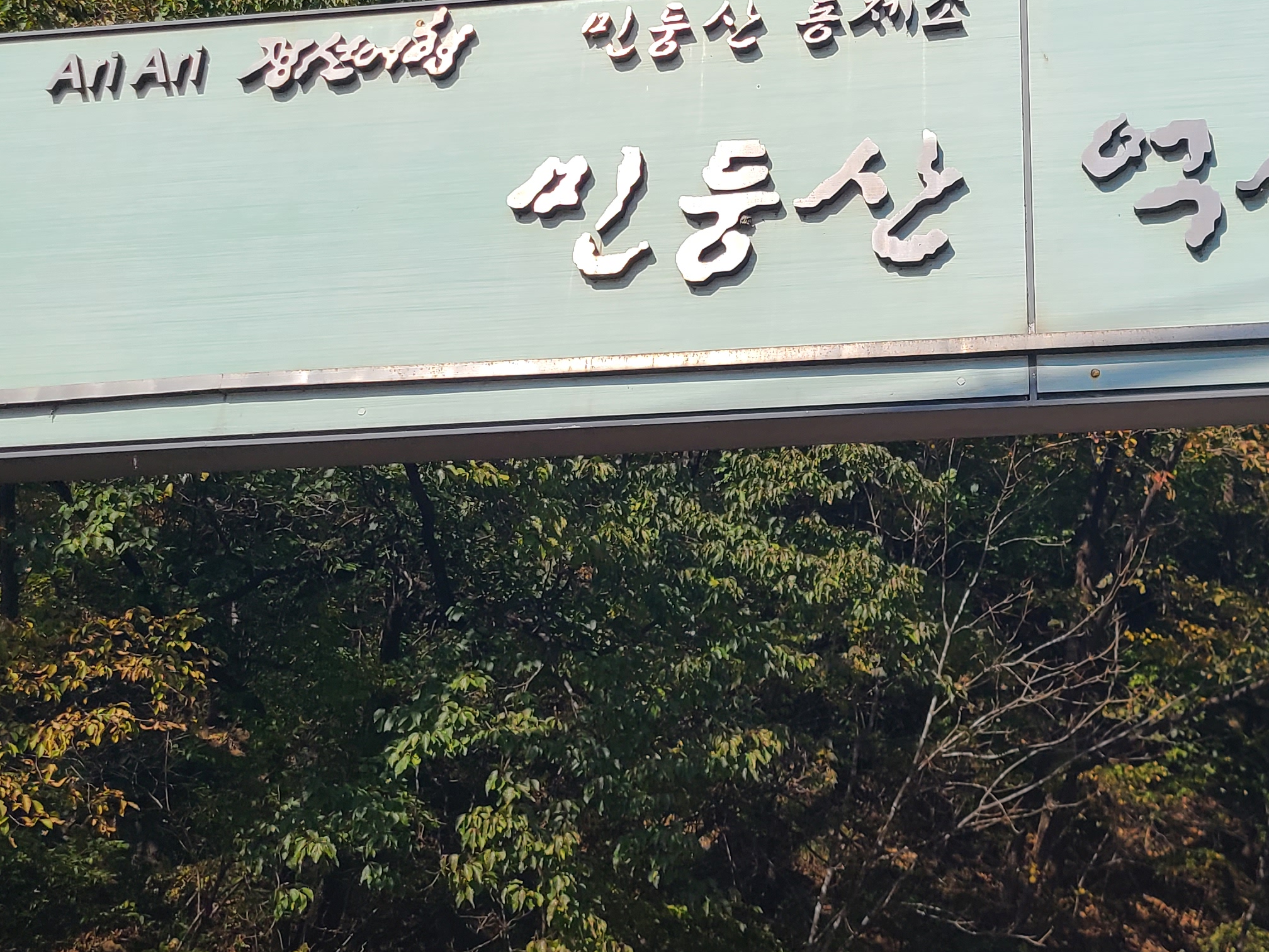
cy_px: 147
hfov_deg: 36.2
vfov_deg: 27.3
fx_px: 1906
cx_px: 902
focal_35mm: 52
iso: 40
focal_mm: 5.4
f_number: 1.8
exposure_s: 1/4373
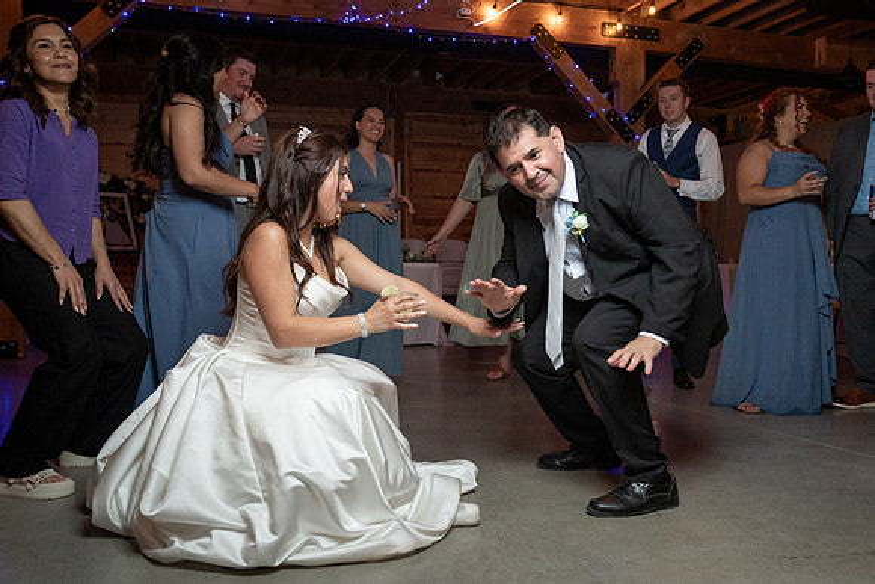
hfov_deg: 56.8
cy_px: 311
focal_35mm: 33
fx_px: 809
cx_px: 465
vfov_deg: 39.7
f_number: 4
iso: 2000
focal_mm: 29
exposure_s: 1/200
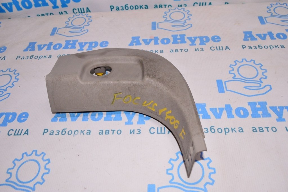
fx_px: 240
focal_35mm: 30
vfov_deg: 43.5
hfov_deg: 62.0
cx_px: 144
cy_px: 96
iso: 1600
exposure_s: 1/200
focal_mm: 20
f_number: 8
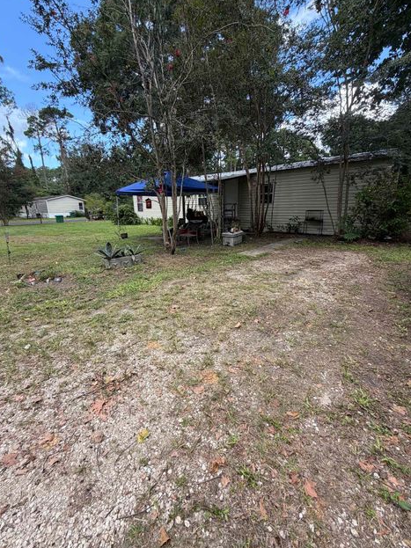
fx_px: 238
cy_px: 269
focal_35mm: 15
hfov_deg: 81.7
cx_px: 199
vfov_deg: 98.2
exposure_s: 1/502
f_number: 2.2
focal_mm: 2.22
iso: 64
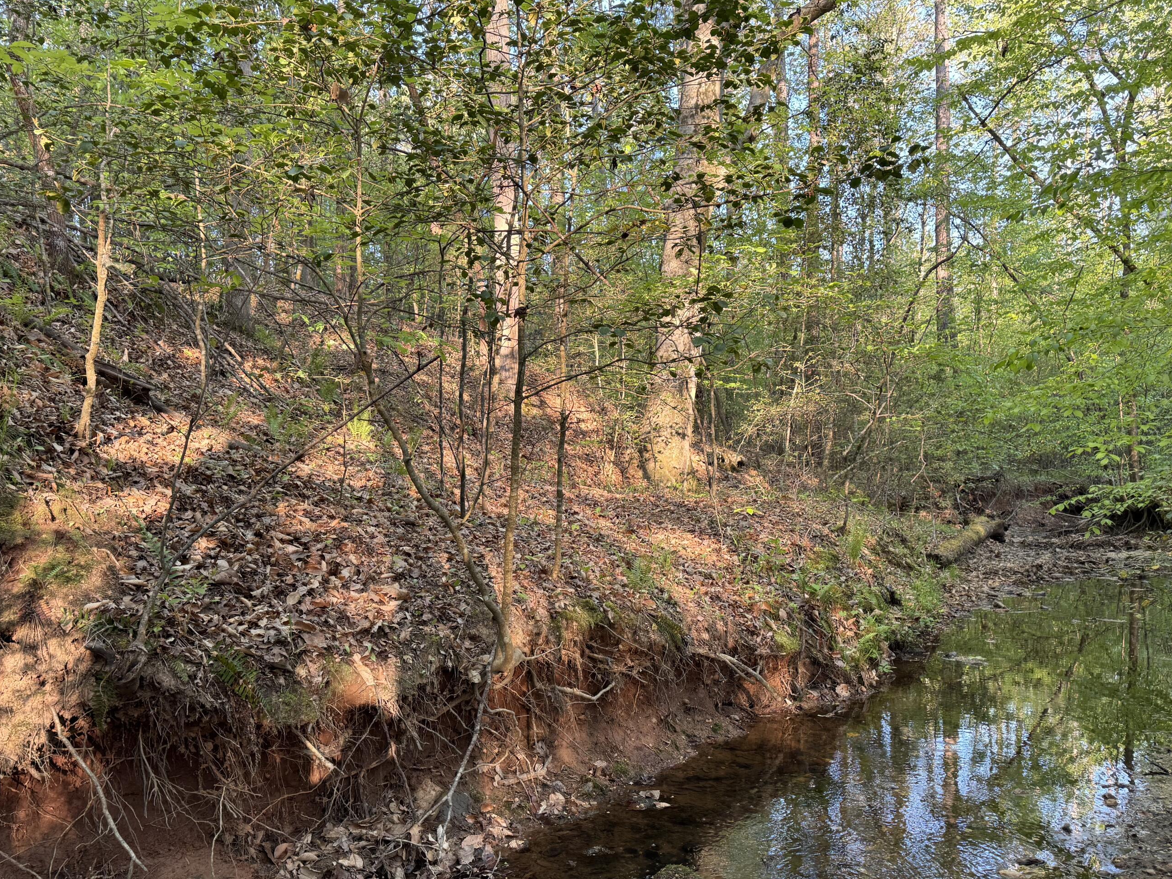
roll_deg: +0.8
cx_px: 571
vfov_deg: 49.6
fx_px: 948
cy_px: 495
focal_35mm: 28
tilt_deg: -2.3
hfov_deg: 63.4
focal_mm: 6.76
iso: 125
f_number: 1.78
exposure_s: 1/121
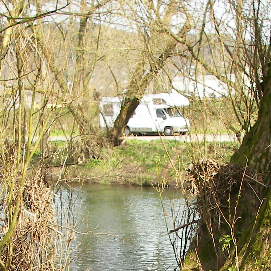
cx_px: 133
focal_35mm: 87
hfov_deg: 19.9
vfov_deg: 19.5
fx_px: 771
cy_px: 255
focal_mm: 6
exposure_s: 1/250
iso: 50
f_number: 2.8
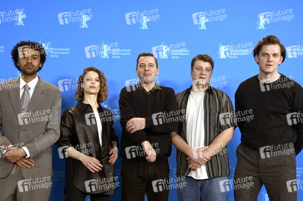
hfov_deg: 39.6
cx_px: 152
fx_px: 421
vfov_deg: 27.0
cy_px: 100
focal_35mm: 50
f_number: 5.6
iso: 1000
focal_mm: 50
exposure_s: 1/250
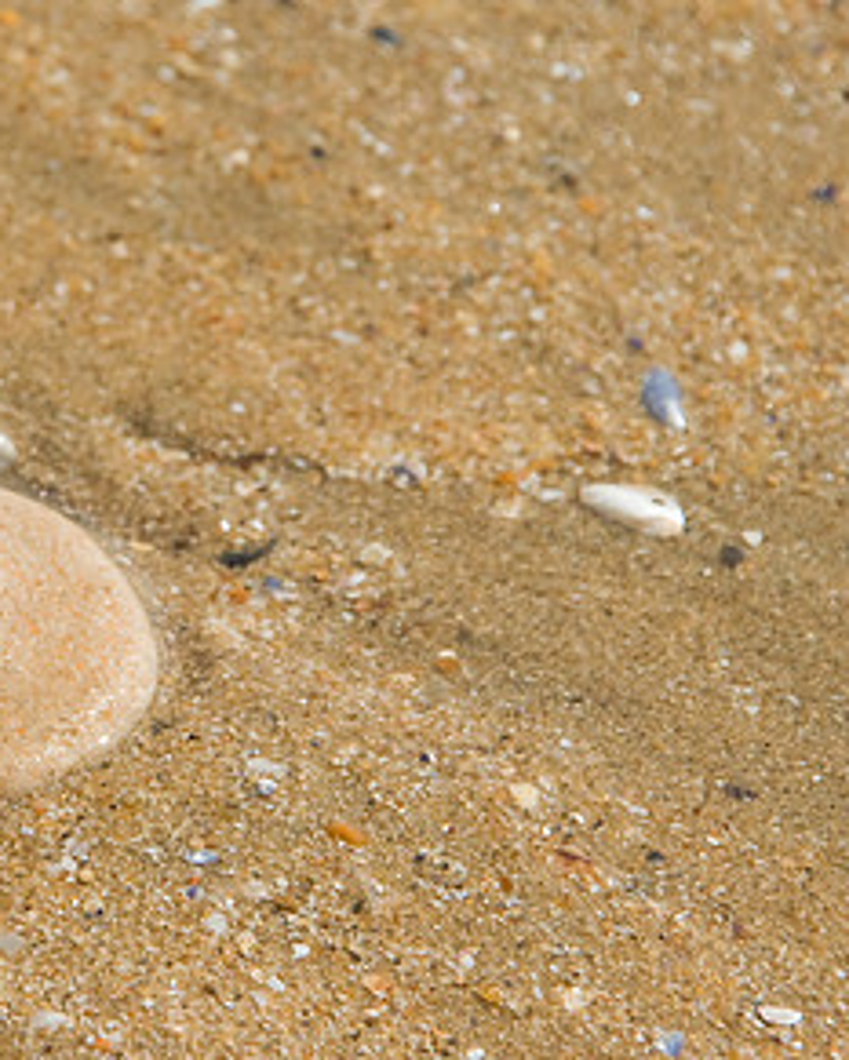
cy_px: 415
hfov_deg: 3.2
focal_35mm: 477
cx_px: 77
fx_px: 14974
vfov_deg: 4.1
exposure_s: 1/250
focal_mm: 170
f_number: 11
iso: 140
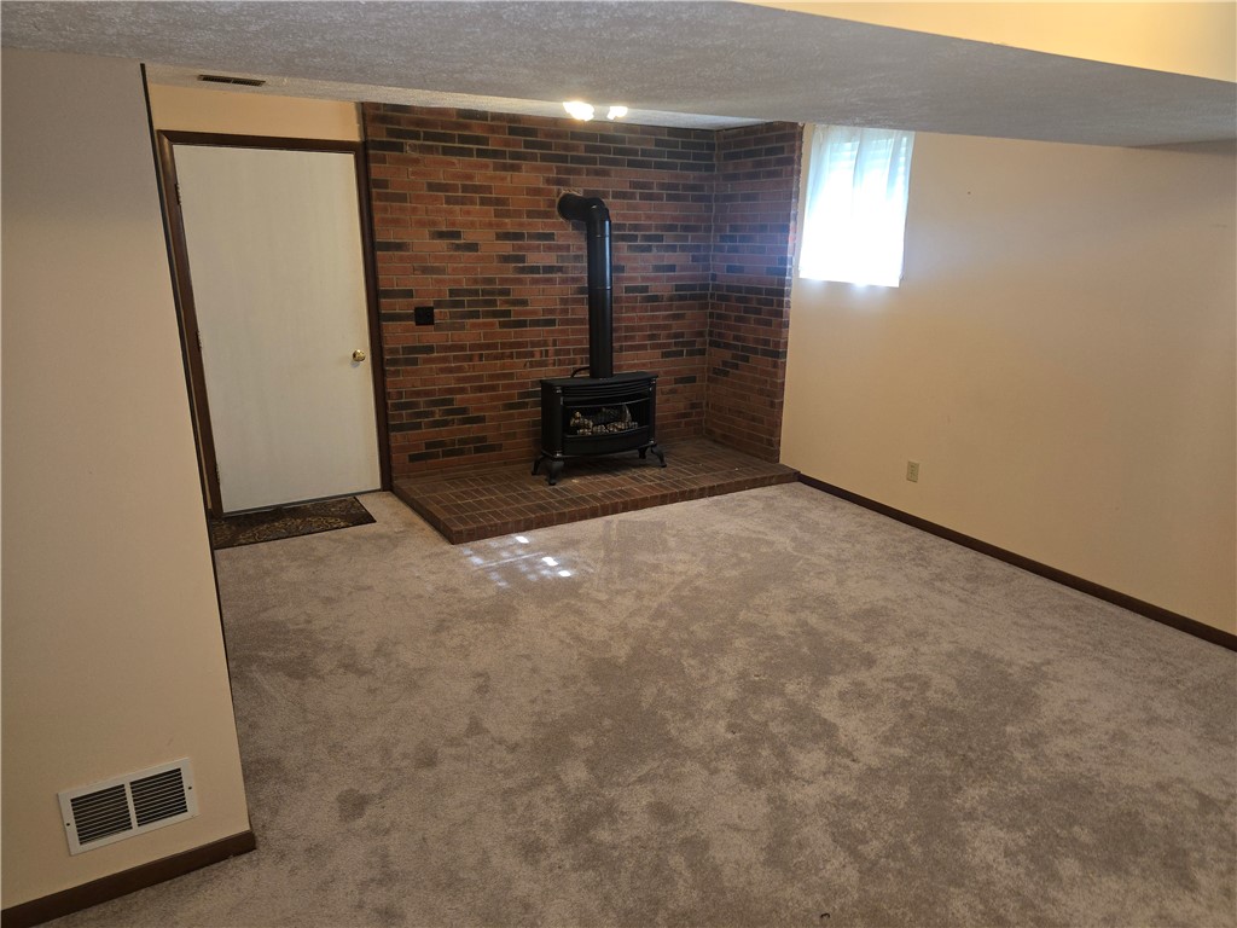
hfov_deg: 73.9
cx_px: 618
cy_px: 464
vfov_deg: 58.9
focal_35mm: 23
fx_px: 822
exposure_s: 1/40
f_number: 1.7
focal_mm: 6.3
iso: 100
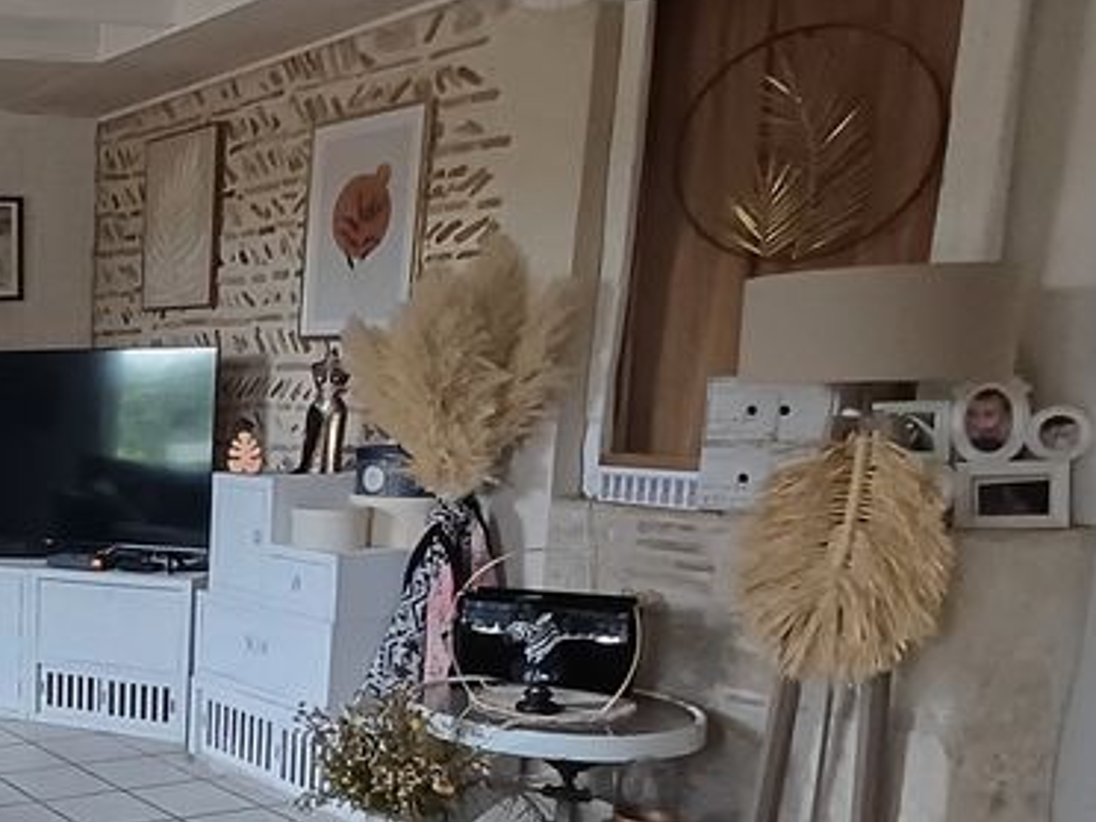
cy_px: 610
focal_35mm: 43
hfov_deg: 35.7
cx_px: -177
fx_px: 1361
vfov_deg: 33.0
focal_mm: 1.64
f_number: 2.2
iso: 400
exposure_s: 1/20
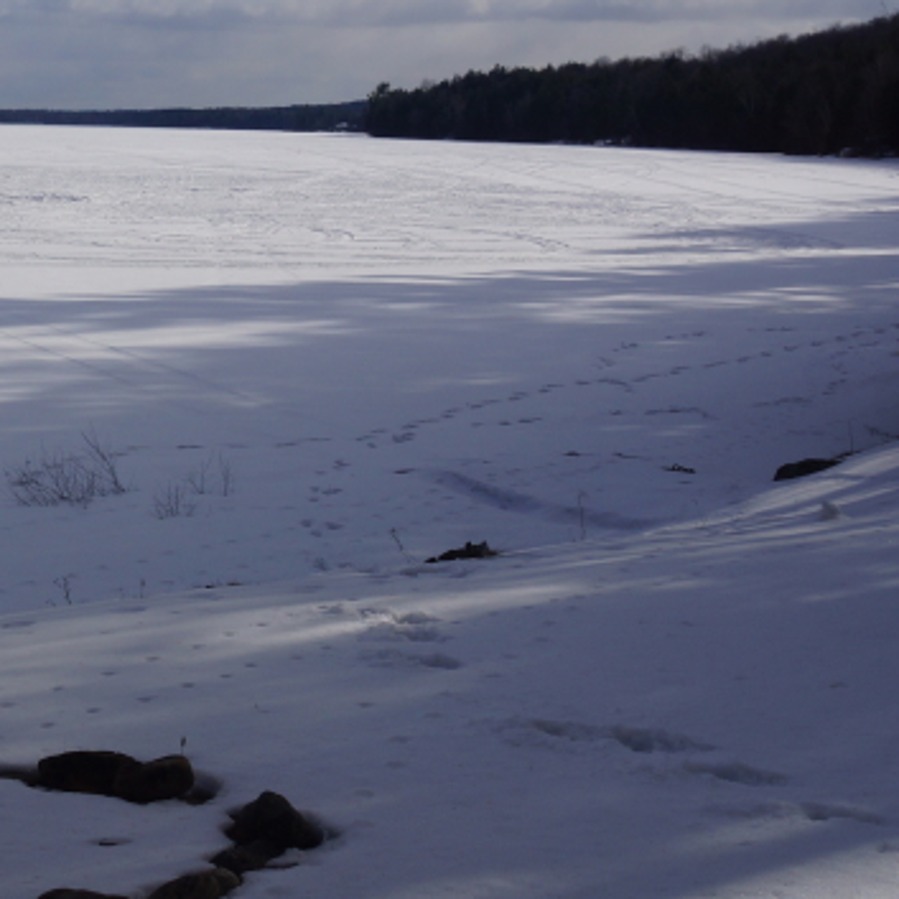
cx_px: -59
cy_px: 186
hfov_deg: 24.9
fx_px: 1910
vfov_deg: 26.0
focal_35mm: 65
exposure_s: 1/125
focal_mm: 18
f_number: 13
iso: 100
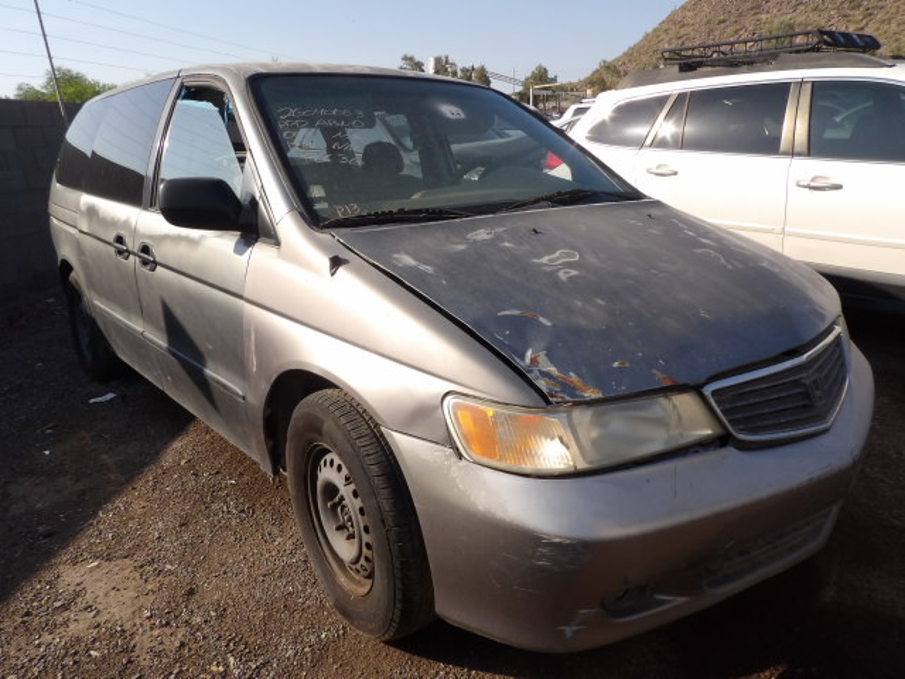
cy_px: 340
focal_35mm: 24
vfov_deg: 56.8
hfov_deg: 71.6
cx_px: 452
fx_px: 627
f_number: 5.6
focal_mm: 4.3
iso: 100
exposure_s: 1/366
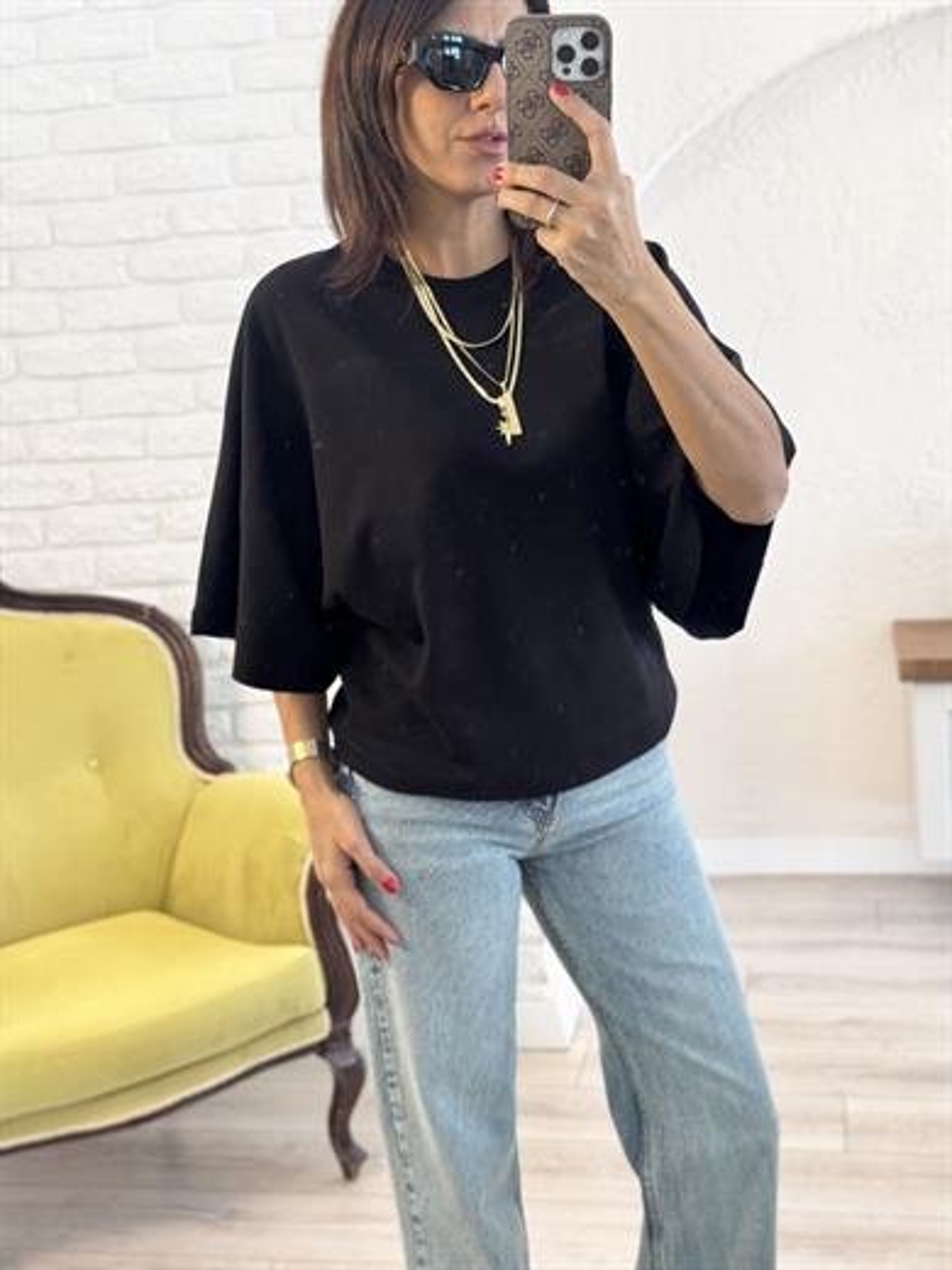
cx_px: 476
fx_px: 1760
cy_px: 635
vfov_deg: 39.7
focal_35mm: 48
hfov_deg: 30.3
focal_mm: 6.76
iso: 100
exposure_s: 1/60
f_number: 1.78
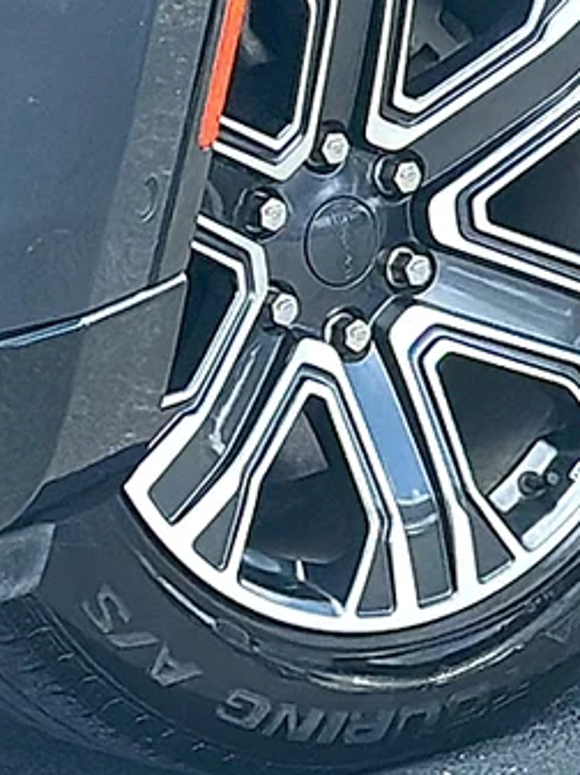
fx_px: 4656
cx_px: 737
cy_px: 213
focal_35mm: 208
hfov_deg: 7.1
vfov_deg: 9.5
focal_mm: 6.86
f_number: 1.78
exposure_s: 1/1437
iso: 80
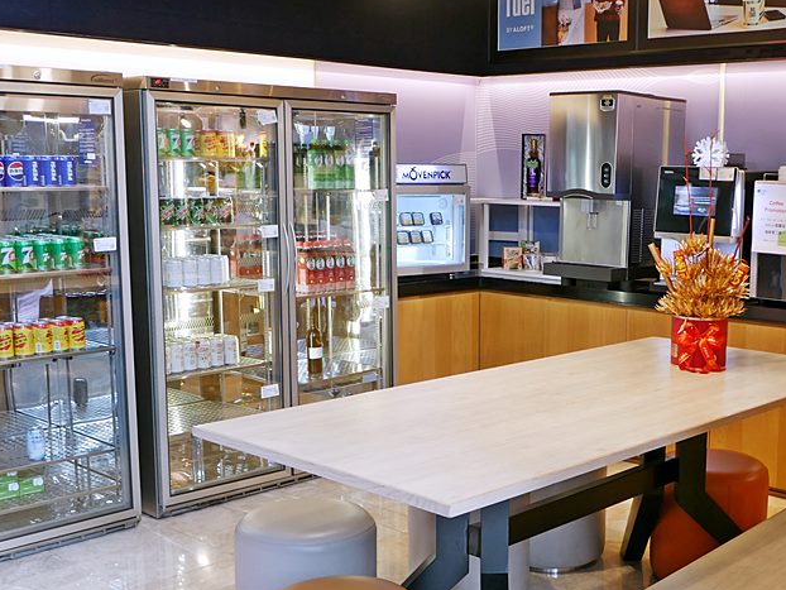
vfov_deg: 32.1
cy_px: 340
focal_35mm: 45
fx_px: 1022
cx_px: 531
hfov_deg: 41.5
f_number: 2.5
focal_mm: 14
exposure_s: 1/60
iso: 400
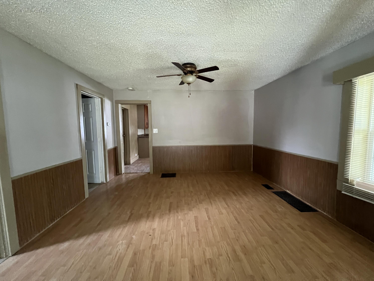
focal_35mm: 13
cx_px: 187
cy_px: 140
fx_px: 140
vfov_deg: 89.9
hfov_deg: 106.2
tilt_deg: -5.1
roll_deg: +0.8
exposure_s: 1/45
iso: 1000
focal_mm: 1.57
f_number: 1.8
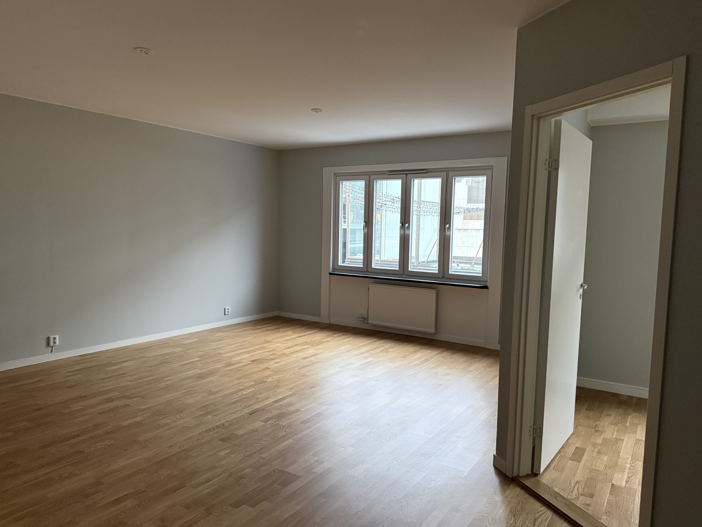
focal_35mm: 25
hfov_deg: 69.4
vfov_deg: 54.9
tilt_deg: -4.0
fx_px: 507
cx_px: 353
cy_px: 268
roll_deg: -1.2
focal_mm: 6.76
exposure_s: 1/60
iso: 640
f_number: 1.78
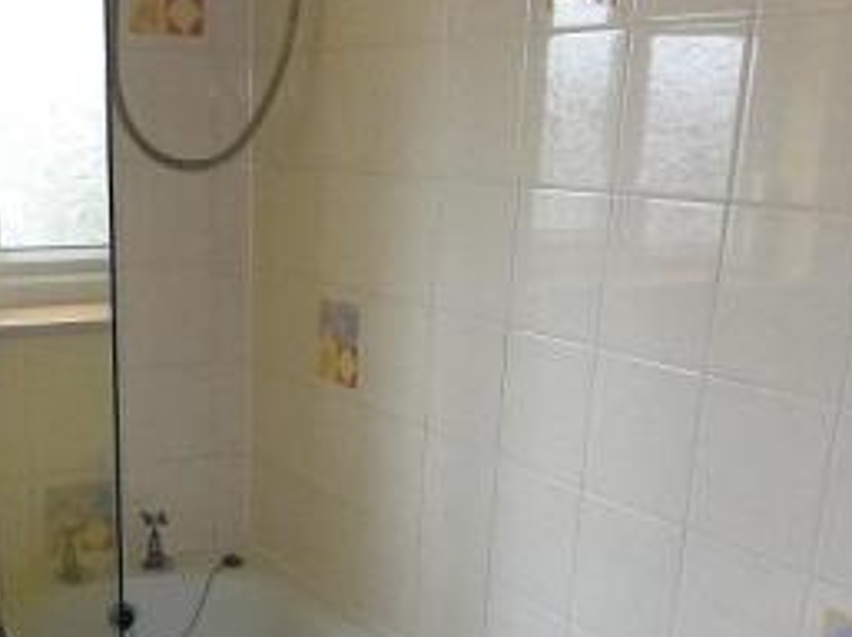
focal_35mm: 50
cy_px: 582
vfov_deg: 27.9
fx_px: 1229
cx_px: 247
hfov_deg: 37.6
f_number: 3.1
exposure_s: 1/45
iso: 250
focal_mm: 4
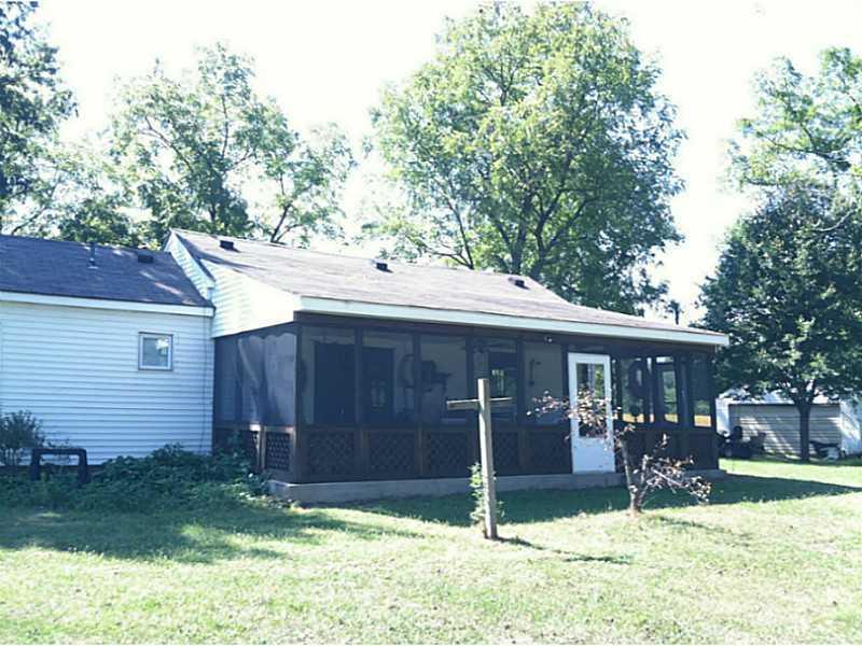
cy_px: 323
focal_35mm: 35
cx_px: 431
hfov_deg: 52.6
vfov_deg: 40.7
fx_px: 872
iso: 80
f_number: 2.8
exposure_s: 1/208
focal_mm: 3.85
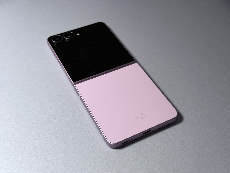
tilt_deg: -47.0
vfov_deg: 30.3
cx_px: 115
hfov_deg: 39.7
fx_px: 319
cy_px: 86
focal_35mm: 48
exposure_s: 1/167
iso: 50
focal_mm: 6.76
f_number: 1.78
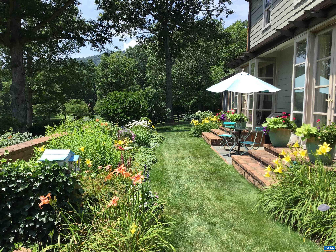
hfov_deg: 58.4
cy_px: 126
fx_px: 301
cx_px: 168
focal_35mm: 31
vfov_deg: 45.4
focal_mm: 3.3
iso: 25
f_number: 2.4
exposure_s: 1/769
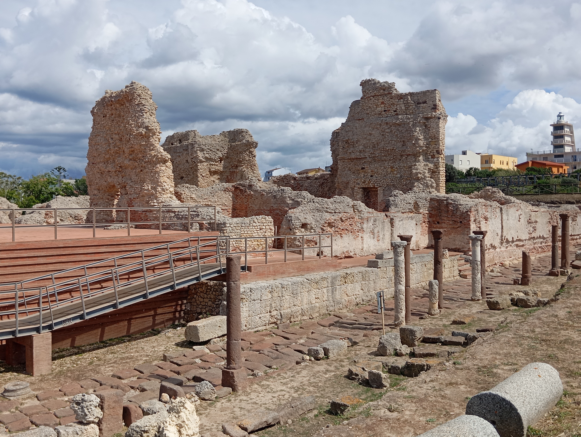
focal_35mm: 35
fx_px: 588
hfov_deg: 52.6
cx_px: 290
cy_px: 218
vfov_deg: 40.8
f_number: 1.8
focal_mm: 4.22
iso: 114
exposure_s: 1/1250
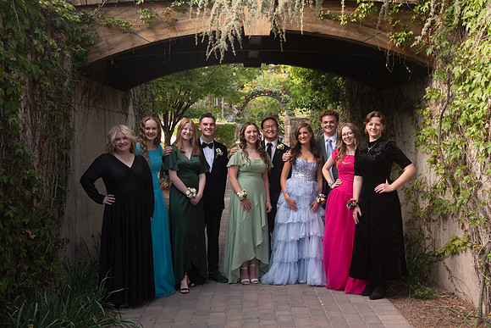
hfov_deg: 41.0
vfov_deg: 28.0
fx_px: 657
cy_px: 172
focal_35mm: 48
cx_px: 257
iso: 400
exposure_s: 1/125
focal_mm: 46
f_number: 6.3
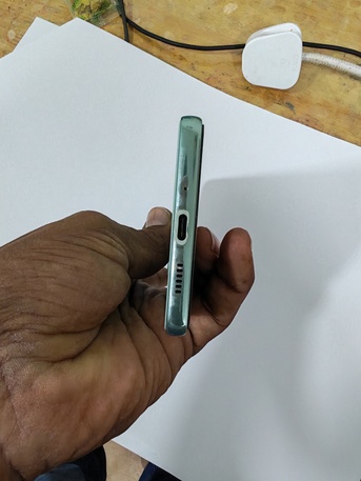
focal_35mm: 27
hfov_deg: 51.4
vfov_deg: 65.3
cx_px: 180
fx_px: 375
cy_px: 240
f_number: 2.2
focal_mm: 1.96
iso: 500
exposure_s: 1/50
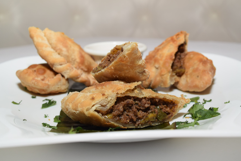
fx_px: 271
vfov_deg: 33.0
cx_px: 120
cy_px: 80
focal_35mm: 40
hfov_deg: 47.9
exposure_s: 1/60
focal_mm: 27
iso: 100
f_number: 8
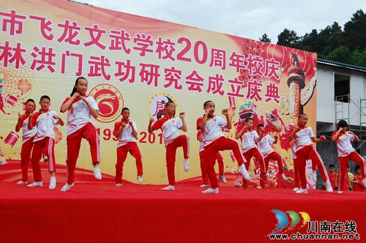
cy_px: 122
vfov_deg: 28.0
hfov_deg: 41.2
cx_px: 183
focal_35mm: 48
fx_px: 487
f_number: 8
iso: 200
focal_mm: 32
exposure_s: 1/250
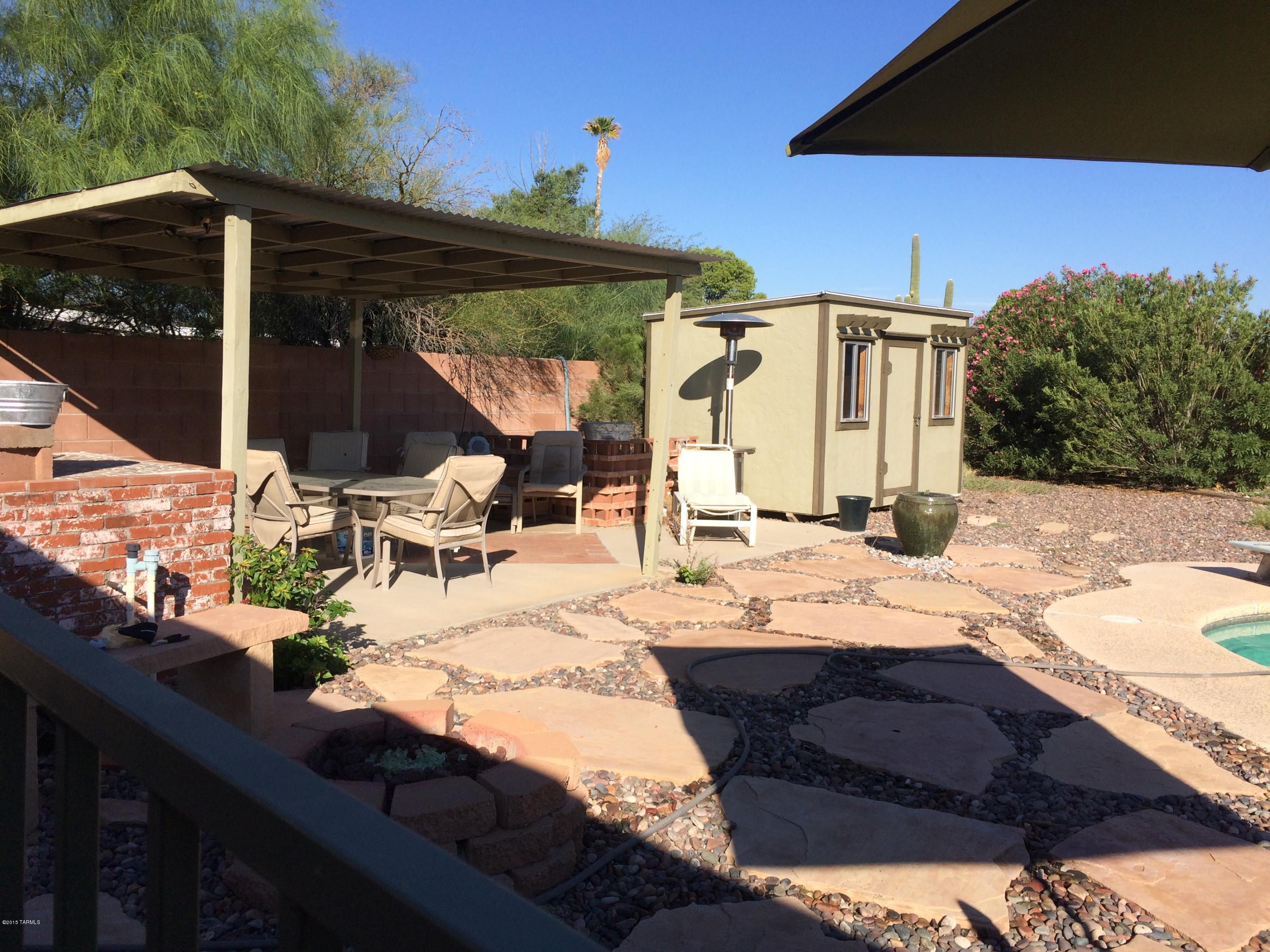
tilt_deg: -7.6
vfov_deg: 48.2
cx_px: 635
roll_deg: -2.6
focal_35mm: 29
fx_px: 1064
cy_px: 476
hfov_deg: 61.7
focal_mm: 4.15
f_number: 2.2
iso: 32
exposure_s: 1/2053
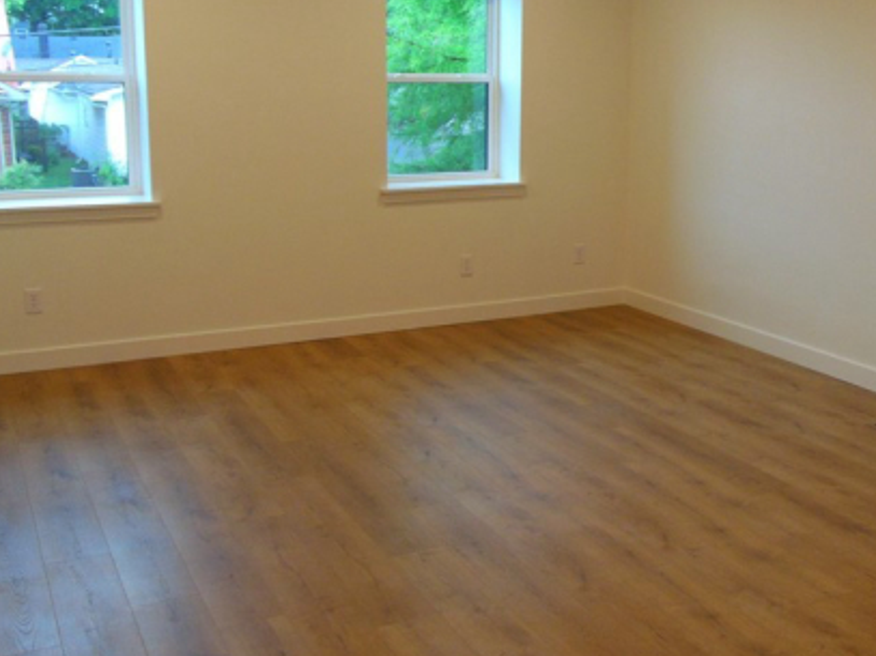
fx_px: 1037
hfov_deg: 45.5
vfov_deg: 35.0
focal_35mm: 41
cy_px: 269
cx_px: 524
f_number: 3
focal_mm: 4.5
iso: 100
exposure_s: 1/30
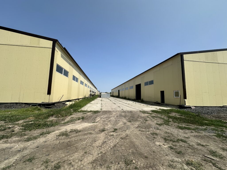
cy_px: 85
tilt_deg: +6.8
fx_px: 92
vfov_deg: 85.7
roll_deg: -0.7
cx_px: 114
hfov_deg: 102.1
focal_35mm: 14
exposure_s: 1/2959
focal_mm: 2.22
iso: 50
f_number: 2.2
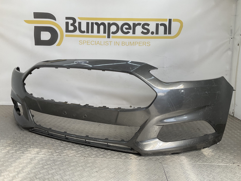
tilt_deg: -8.1
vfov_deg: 48.2
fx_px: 202
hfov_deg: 61.7
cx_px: 120
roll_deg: -2.6
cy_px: 90
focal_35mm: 29
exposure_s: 1/360
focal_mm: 3
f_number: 1.8
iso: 16
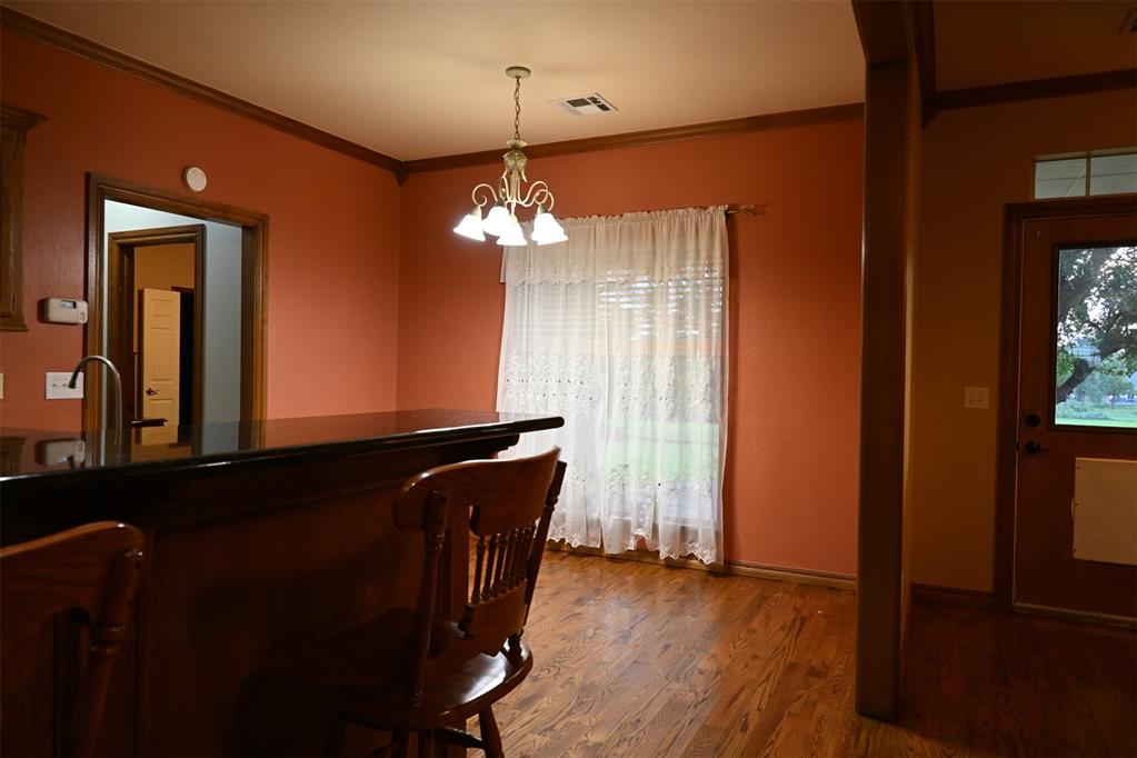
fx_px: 758
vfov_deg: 53.1
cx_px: 568
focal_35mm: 24
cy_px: 379
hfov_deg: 73.7
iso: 450
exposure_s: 1/25
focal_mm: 16
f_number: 5
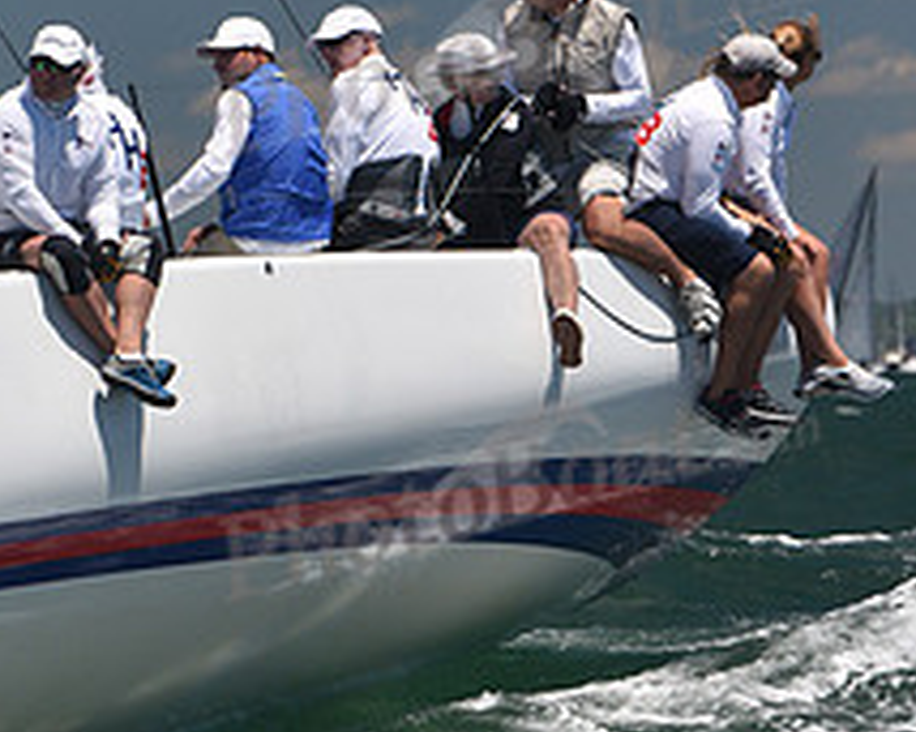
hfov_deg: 3.8
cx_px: 0
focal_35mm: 509
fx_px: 13793
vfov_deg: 3.0
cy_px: 327
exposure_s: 1/800
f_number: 8
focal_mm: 200
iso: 320
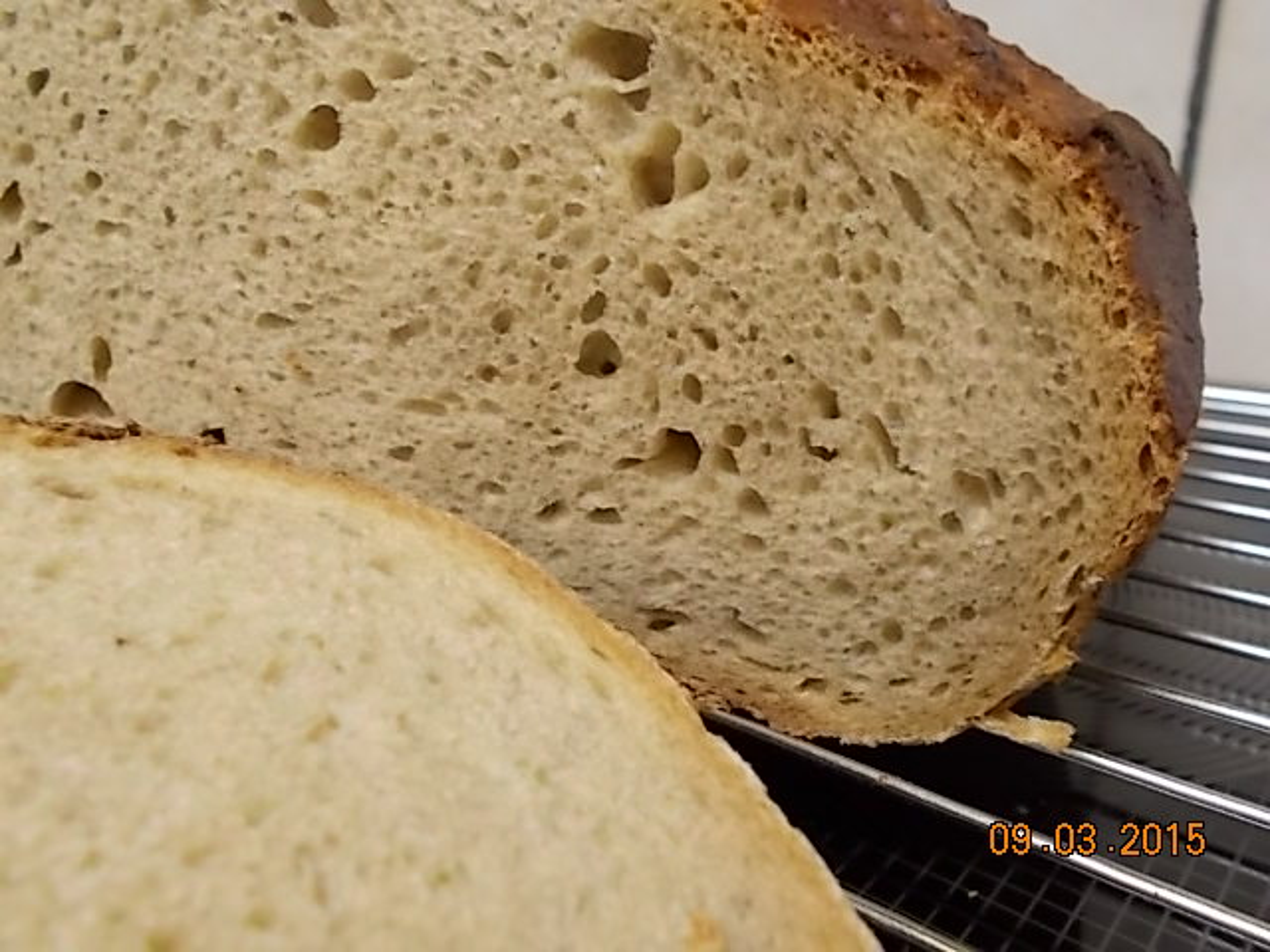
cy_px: 476
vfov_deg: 46.8
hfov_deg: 60.0
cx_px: 635
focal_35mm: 30
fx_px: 1101
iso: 200
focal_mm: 5.3
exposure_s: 1/3
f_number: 3.4
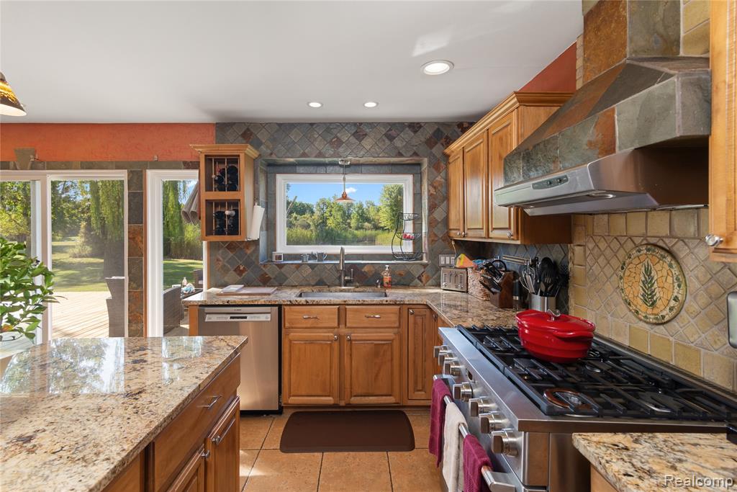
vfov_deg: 70.5
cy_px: 246
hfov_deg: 93.3
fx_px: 348
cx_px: 368
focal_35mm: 17
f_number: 9
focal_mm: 17
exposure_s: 1/15
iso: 320
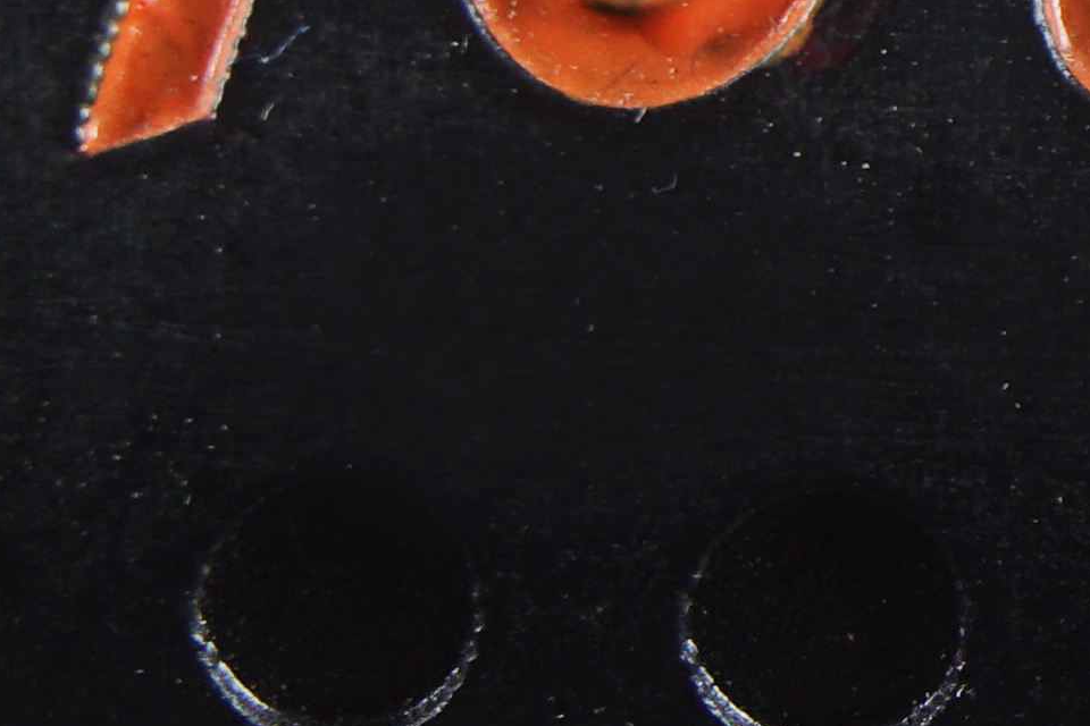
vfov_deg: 0.5
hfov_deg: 0.7
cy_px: -147
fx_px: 85104
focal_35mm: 2811
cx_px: 1823
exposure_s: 1/4
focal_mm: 180.69
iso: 64
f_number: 4
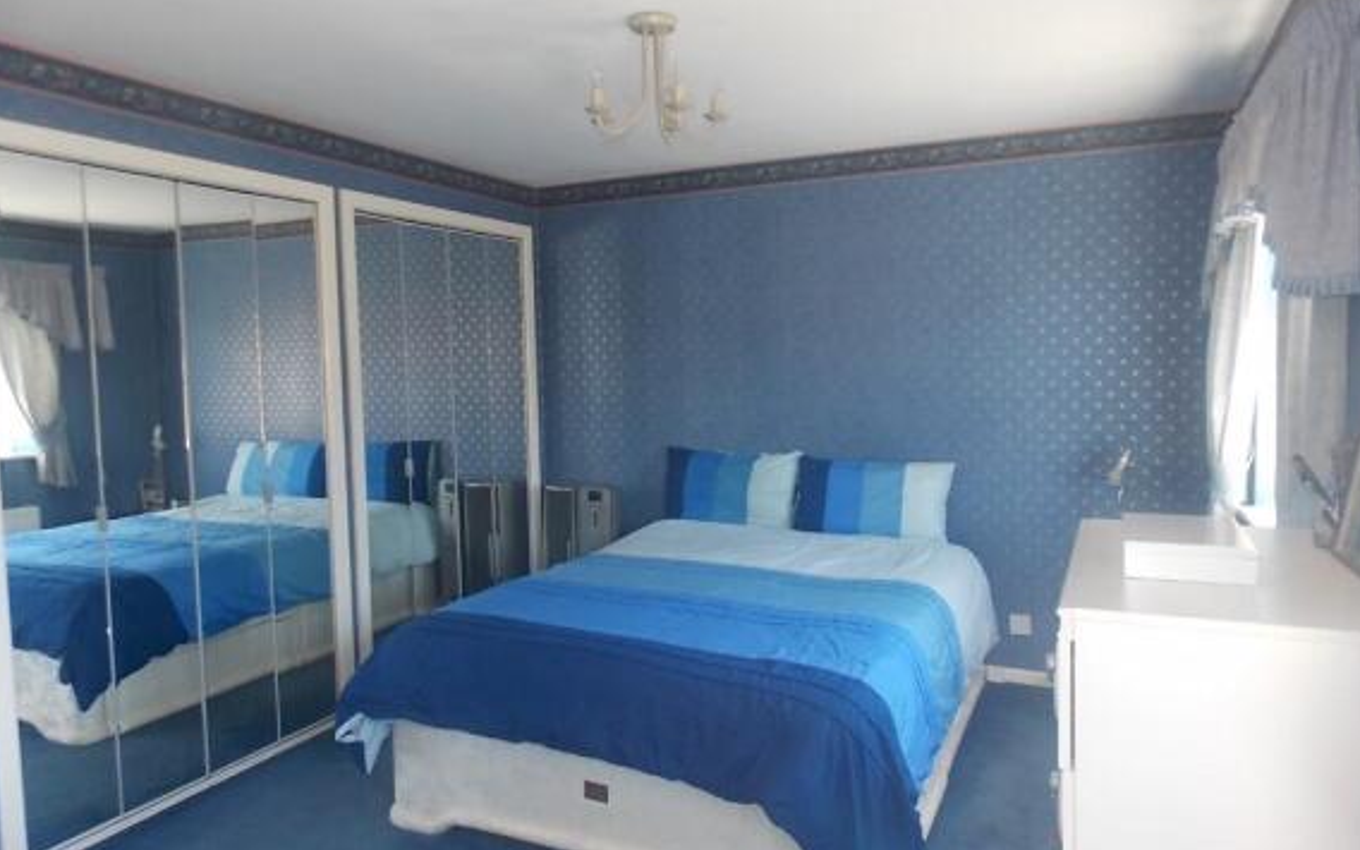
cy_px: 420
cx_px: 669
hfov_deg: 72.5
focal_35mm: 25
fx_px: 927
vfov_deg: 49.3
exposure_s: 1/30
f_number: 3.1
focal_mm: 4
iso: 125
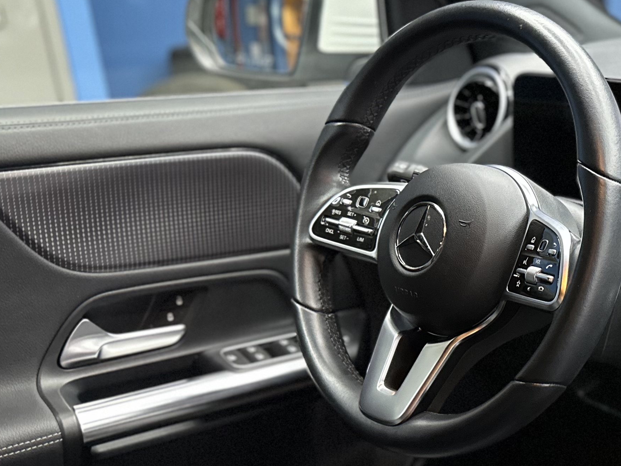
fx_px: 987
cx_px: 702
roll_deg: +0.5
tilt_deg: -19.5
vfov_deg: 26.4
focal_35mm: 55
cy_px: 326
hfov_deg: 30.7
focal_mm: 6.86
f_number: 1.78
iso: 640
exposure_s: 1/50
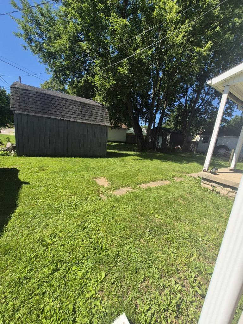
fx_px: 122
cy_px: 162
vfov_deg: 106.2
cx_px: 122
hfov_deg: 89.9
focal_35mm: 13
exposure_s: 1/1492
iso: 50
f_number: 2.2
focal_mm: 1.74
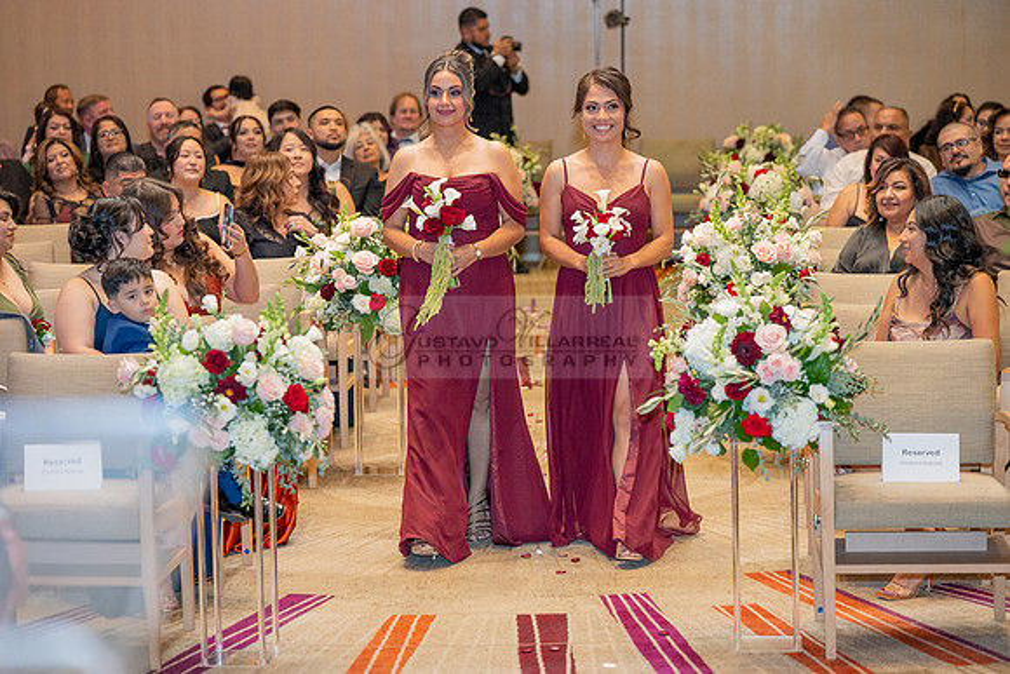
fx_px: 2918
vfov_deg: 13.2
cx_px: 505
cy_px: 337
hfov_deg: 19.6
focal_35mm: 104
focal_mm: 104
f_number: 3.2
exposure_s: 1/160
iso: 1250
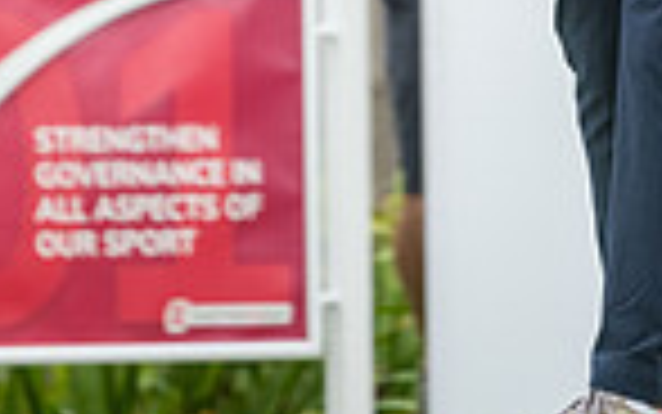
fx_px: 16893
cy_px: -486
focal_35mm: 936
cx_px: 365
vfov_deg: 1.4
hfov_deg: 2.2
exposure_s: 1/1000
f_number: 4
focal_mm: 300
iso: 640
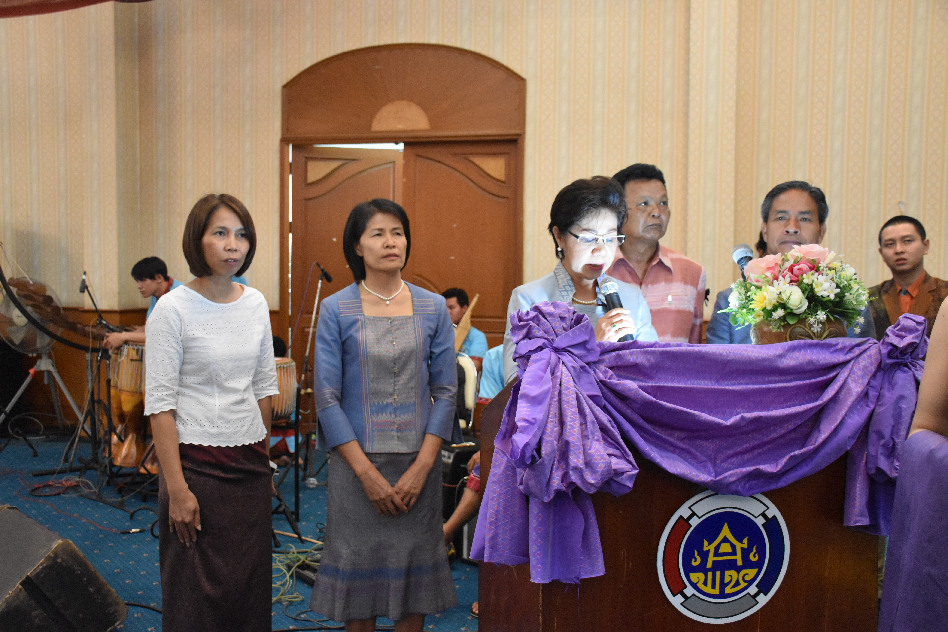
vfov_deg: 36.9
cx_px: 474
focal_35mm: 36
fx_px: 948
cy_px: 316
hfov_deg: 53.1
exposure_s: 1/60
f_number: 3.8
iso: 4500
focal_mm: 24
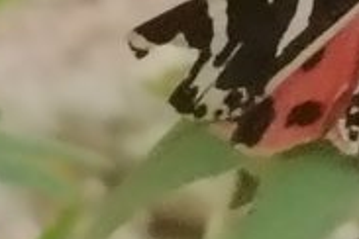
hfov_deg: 3.0
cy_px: -65
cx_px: 226
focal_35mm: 687
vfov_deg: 2.0
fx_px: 6850
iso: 313
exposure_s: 1/60
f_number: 1.75
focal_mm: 5.25
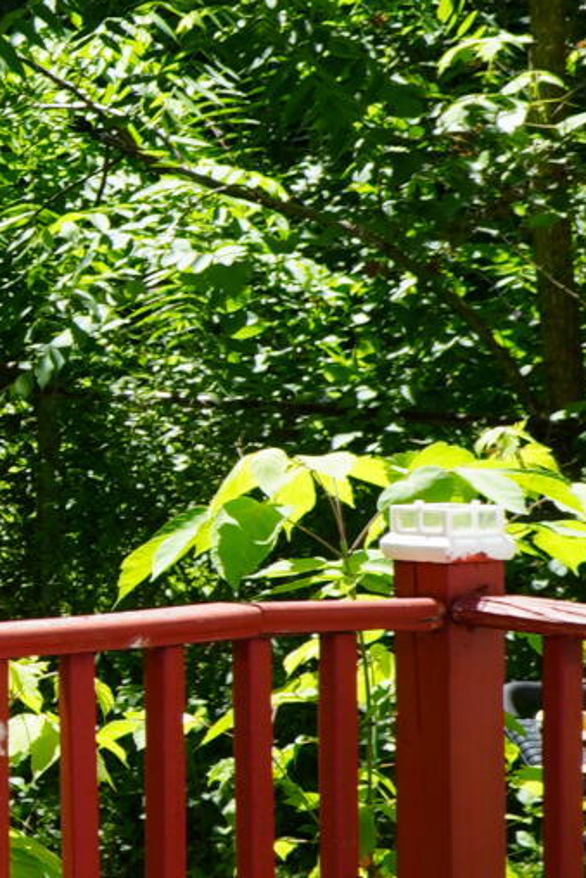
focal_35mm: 177
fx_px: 4318
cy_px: 283
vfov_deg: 11.6
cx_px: -1379
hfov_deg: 6.8
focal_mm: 20
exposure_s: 1/250
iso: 100
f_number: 5
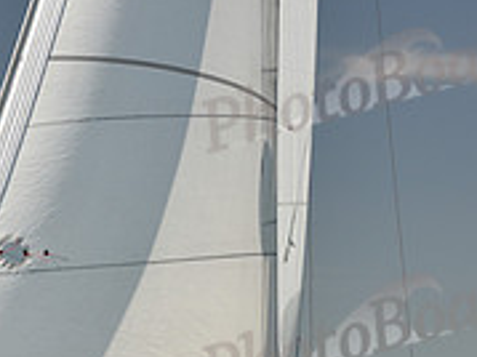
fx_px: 3002
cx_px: 67
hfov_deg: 9.1
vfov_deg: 6.7
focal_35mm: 218
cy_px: 505
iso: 250
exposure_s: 1/800
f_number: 5
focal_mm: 70
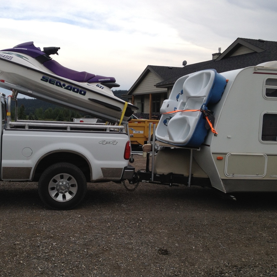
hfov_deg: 39.9
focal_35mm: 42
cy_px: 138
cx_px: 113
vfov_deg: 40.0
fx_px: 380
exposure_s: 1/208
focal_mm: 4.28
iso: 64
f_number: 2.4
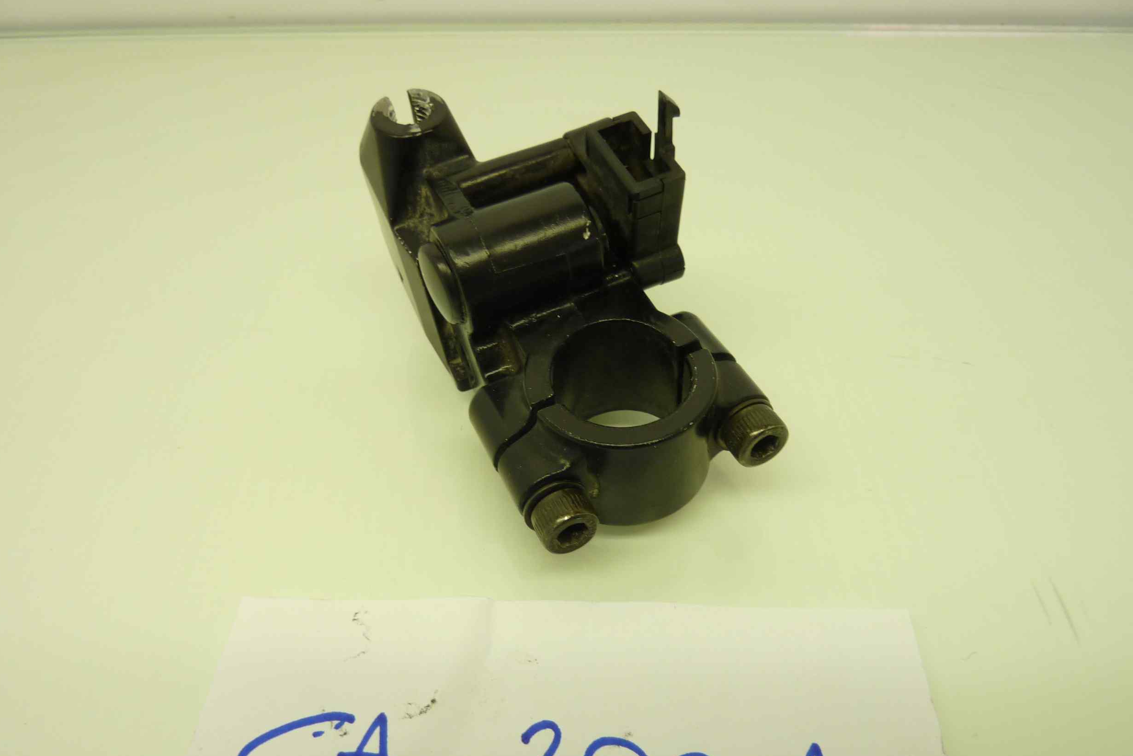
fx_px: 850
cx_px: 567
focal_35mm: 27
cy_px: 438
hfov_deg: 67.4
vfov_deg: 47.8
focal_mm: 4.1
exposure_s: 1/30
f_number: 3.3
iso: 80
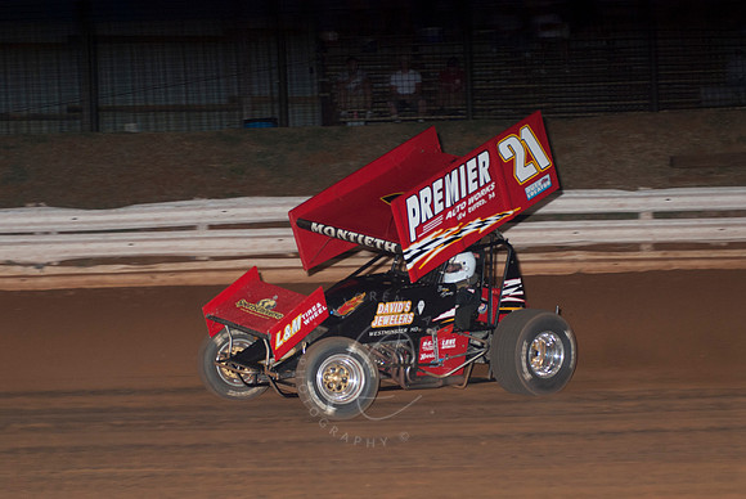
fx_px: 2489
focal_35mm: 120
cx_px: 373
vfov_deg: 11.4
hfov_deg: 17.0
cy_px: 250
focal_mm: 80
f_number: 4
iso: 200
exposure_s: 1/400
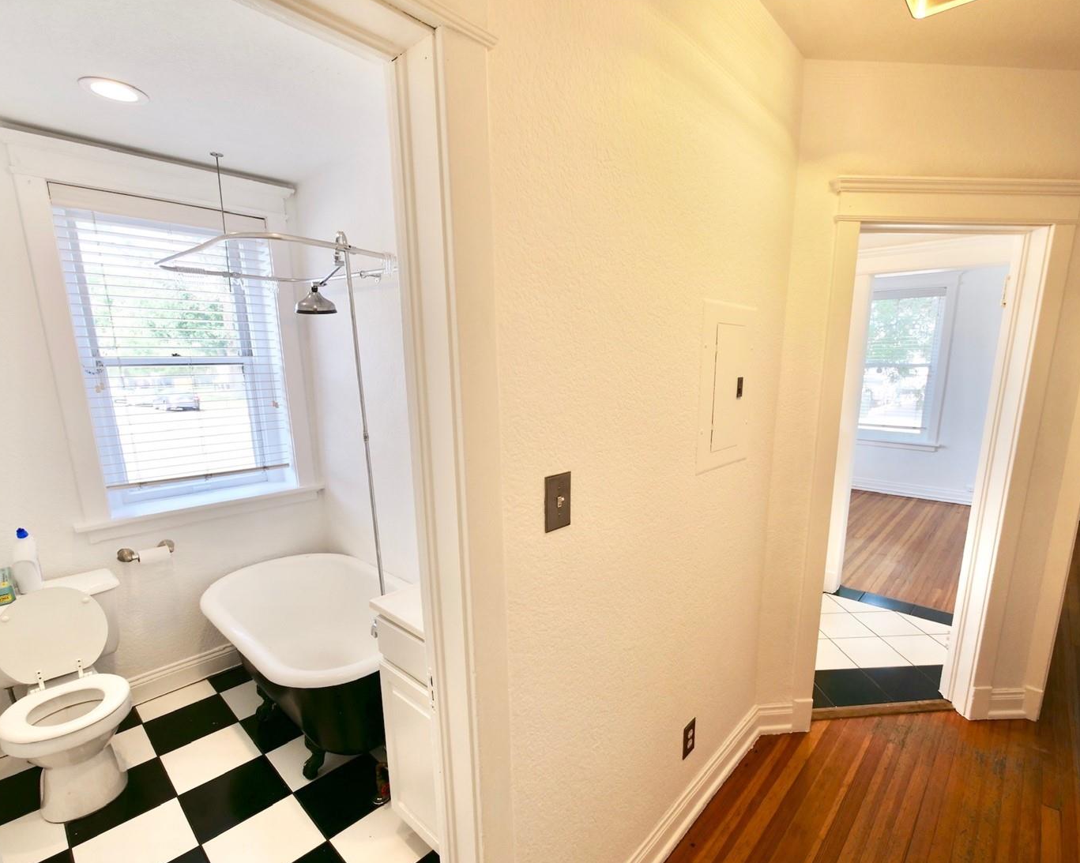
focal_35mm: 16
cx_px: 559
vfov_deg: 80.2
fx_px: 511
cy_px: 470
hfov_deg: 93.1
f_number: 4
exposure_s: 1/80
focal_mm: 7
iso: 200
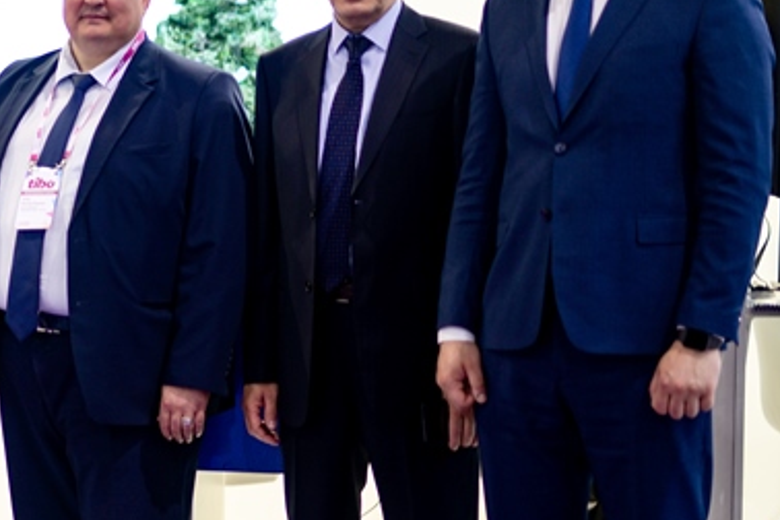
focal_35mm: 119
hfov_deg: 16.9
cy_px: 266
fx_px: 2578
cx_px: 29
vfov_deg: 11.5
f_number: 2
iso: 125
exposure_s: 1/80
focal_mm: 50
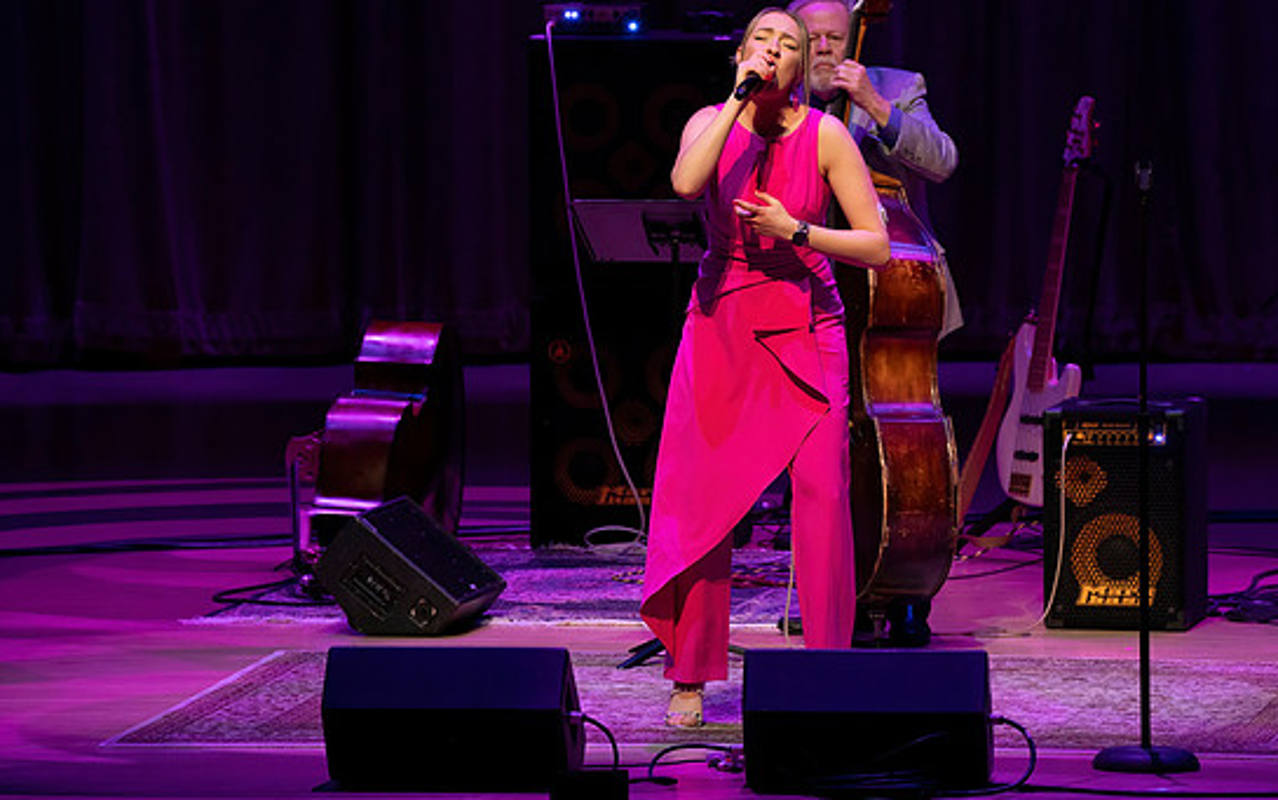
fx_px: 12577
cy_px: 355
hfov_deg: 5.8
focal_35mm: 361
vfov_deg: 3.6
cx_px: 673
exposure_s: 1/250
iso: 5000
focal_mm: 333
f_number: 8
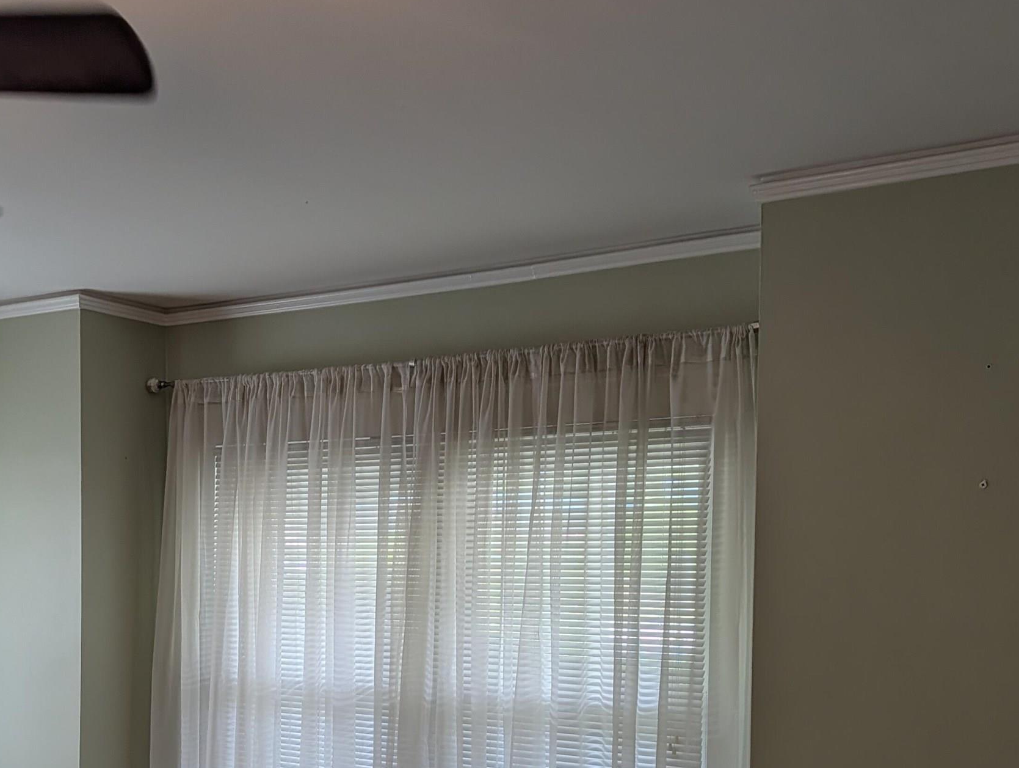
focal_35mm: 44
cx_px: 321
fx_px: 1297
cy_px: 598
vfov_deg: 32.2
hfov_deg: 42.2
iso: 19
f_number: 1.68
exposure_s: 1/208
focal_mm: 6.9
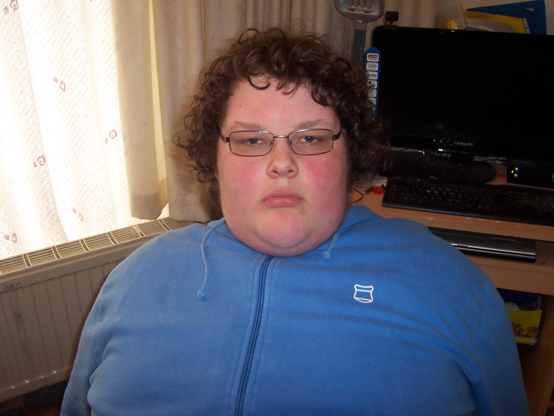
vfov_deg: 38.7
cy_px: 208
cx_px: 277
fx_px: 592
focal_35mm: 37
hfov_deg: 50.1
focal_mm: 5.6
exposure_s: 1/60
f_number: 2.8
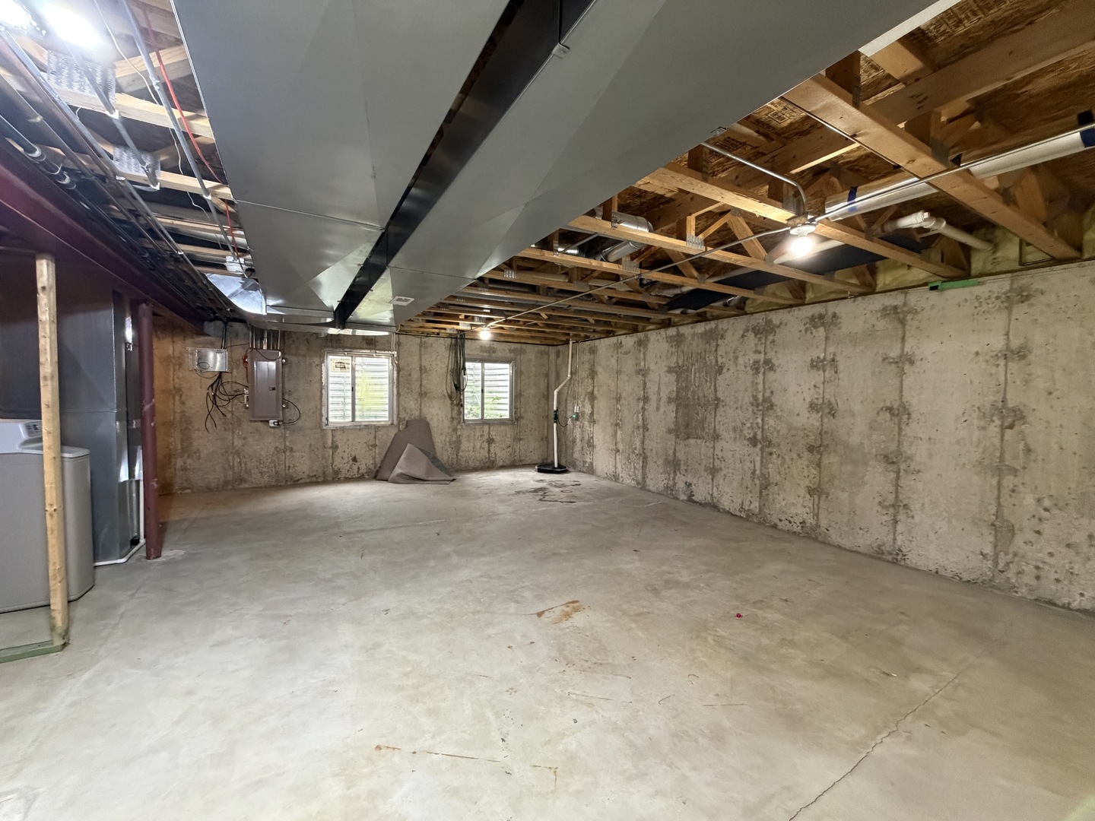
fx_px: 443
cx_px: 548
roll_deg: +0.0
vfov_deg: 85.7
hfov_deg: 102.1
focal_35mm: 14
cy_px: 410
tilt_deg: -2.0
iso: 640
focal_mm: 2.22
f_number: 2.2
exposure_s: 1/60
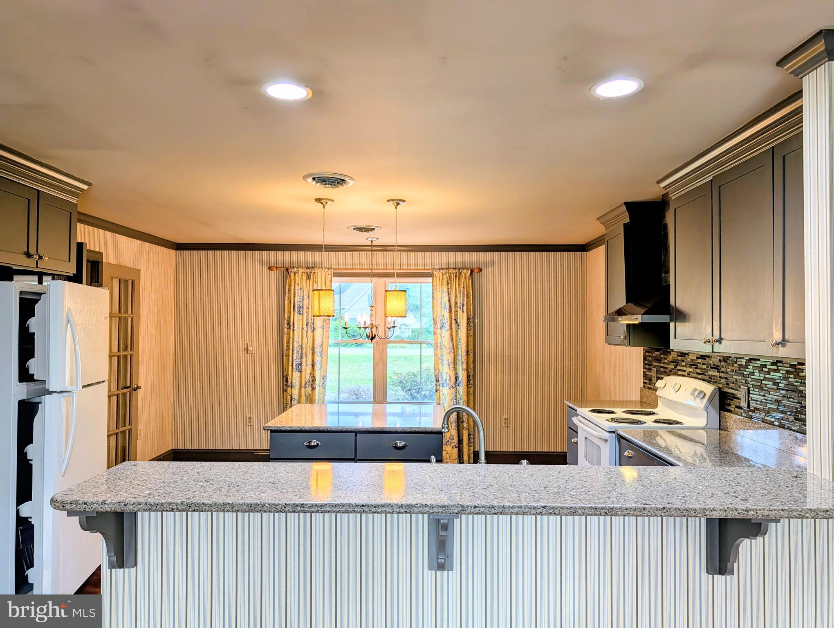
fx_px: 579
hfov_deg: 71.5
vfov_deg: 56.9
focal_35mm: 24
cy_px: 314
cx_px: 417
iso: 29
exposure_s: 1/299
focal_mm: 6.9
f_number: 1.68
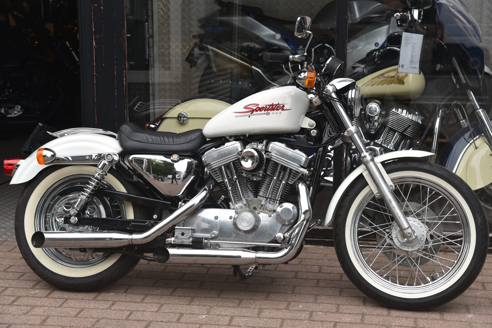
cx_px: 246
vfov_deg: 19.5
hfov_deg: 28.8
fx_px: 957
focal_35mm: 70
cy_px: 164
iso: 100
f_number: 5
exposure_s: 1/100
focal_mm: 70
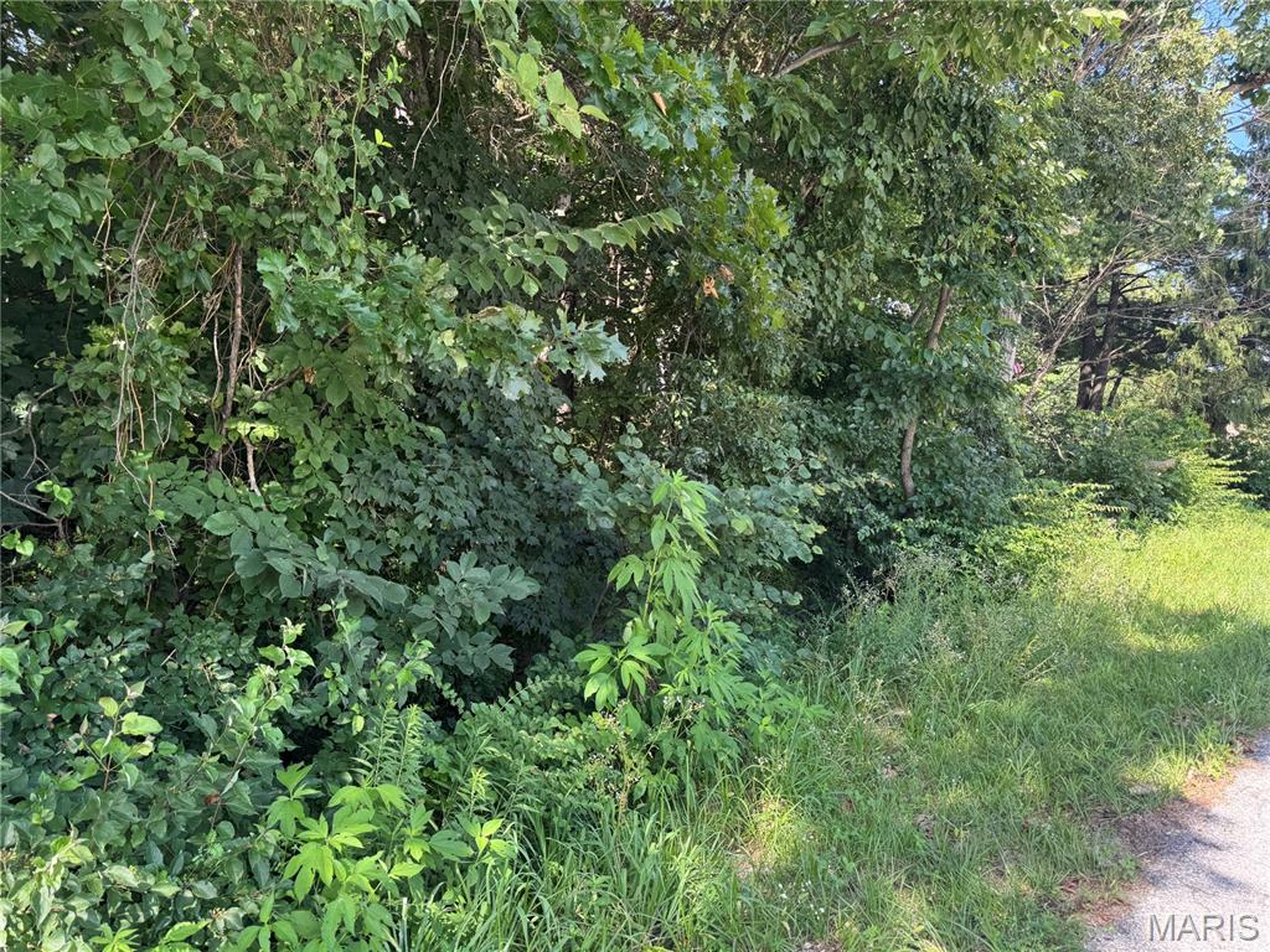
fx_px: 881
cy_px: 476
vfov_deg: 56.8
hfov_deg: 71.6
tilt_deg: -2.6
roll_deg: -0.5
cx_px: 635
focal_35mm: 24
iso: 80
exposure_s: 1/235
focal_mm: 6.76
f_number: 1.78
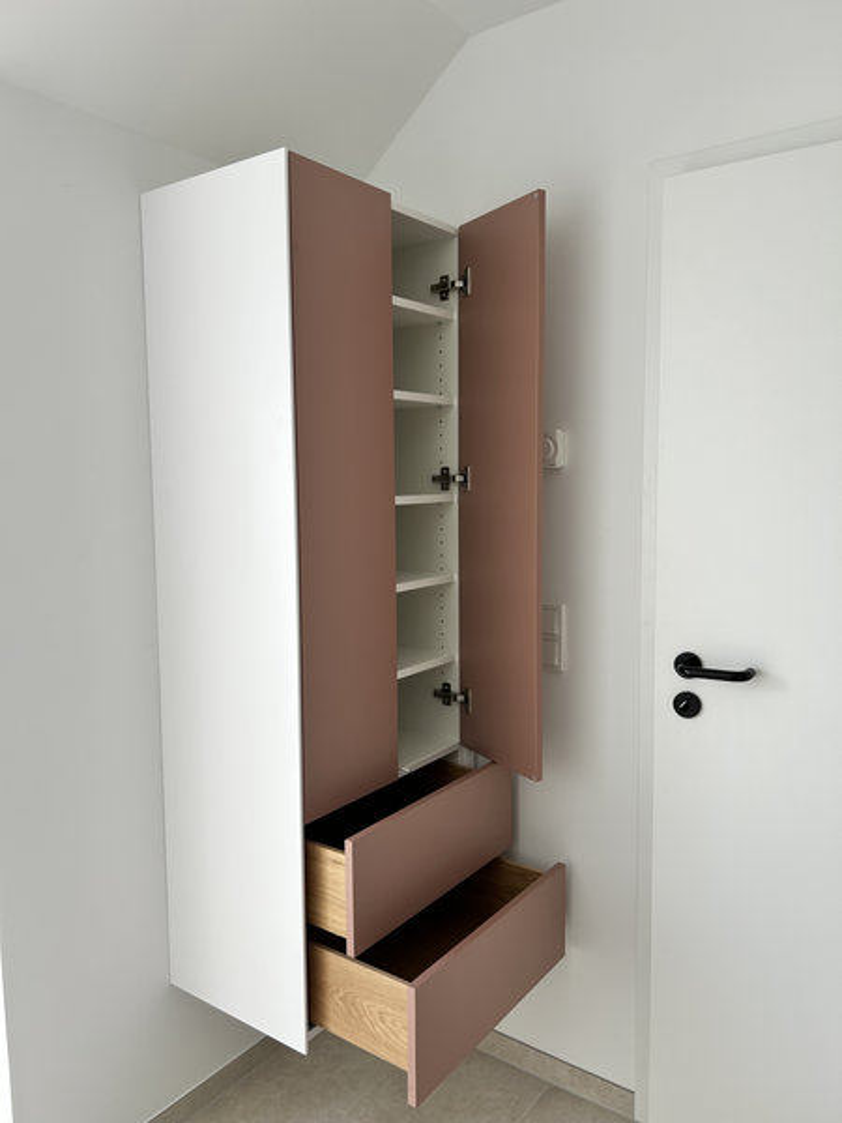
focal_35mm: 26
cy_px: 562
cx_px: 421
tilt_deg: -4.3
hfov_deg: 53.1
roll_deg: +1.1
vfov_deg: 67.3
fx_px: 843
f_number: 1.5
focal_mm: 5.7
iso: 40
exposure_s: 1/239
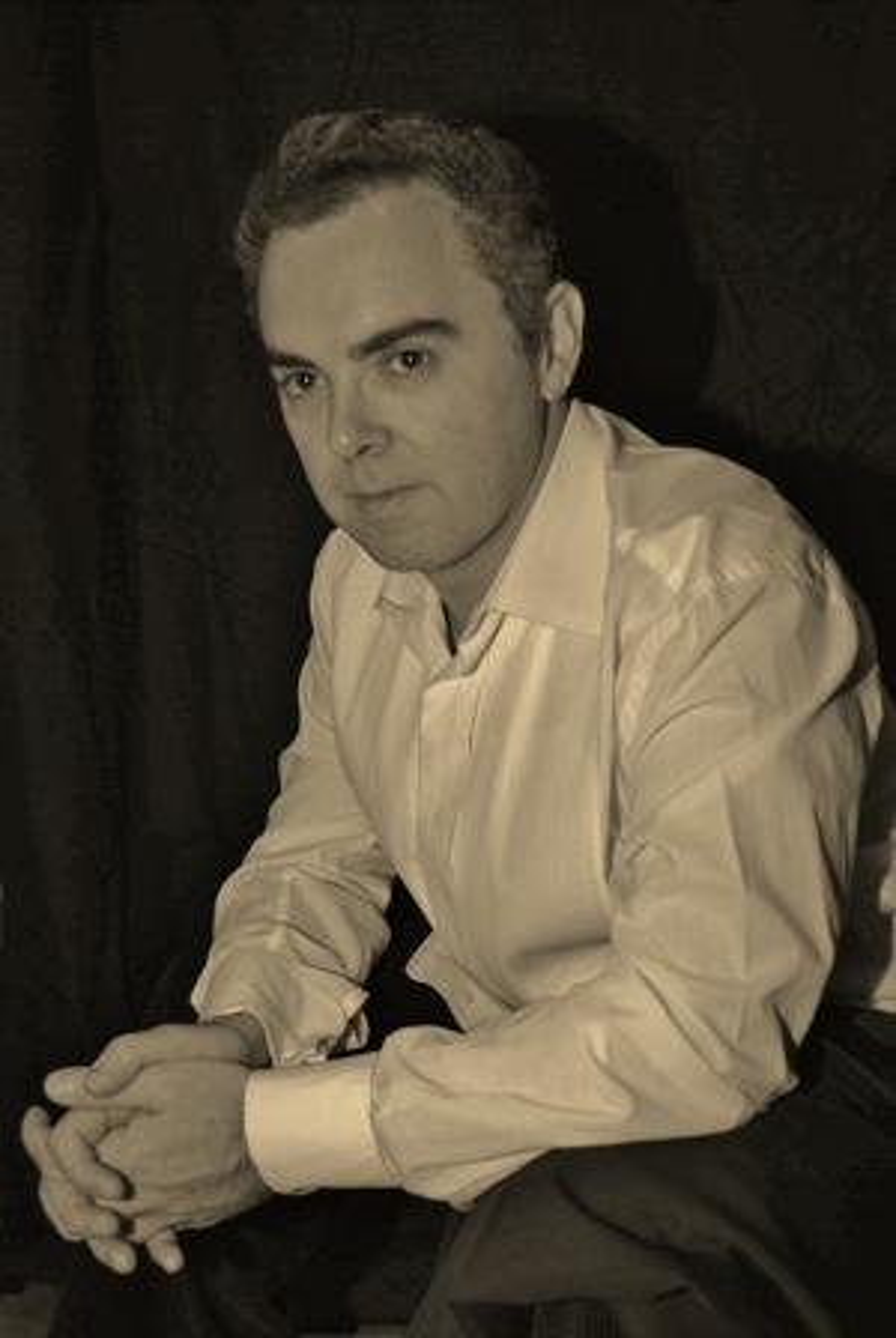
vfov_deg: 47.9
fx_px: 1507
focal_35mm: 40
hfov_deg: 33.1
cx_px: 448
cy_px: 669
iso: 100
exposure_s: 1/60
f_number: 4
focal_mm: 27
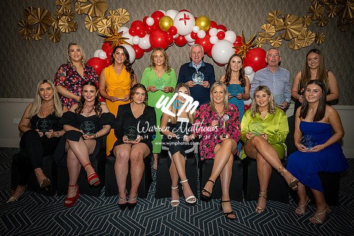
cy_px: 121
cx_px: 180
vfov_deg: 50.1
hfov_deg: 70.0
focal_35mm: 26
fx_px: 253
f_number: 4
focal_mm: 24
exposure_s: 1/125
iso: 500
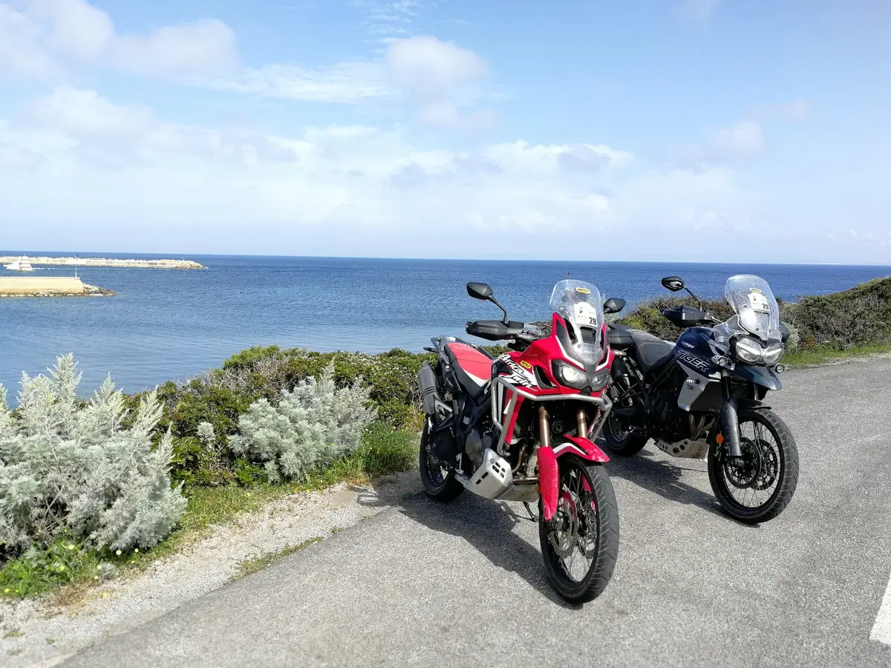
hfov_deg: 65.3
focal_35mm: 27
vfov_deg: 51.4
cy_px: 334
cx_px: 446
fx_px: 695
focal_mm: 3.95
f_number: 4
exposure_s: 1/627
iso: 50
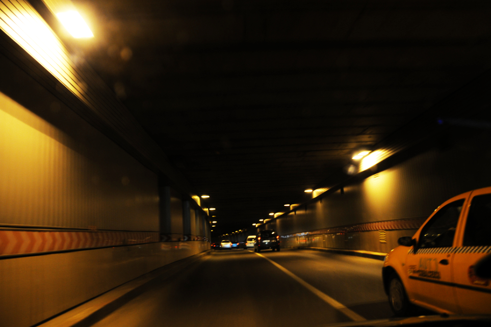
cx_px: 242
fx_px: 382
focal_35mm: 28
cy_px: 163
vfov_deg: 46.4
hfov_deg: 65.5
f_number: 3.5
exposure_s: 1/40
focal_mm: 18
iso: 320
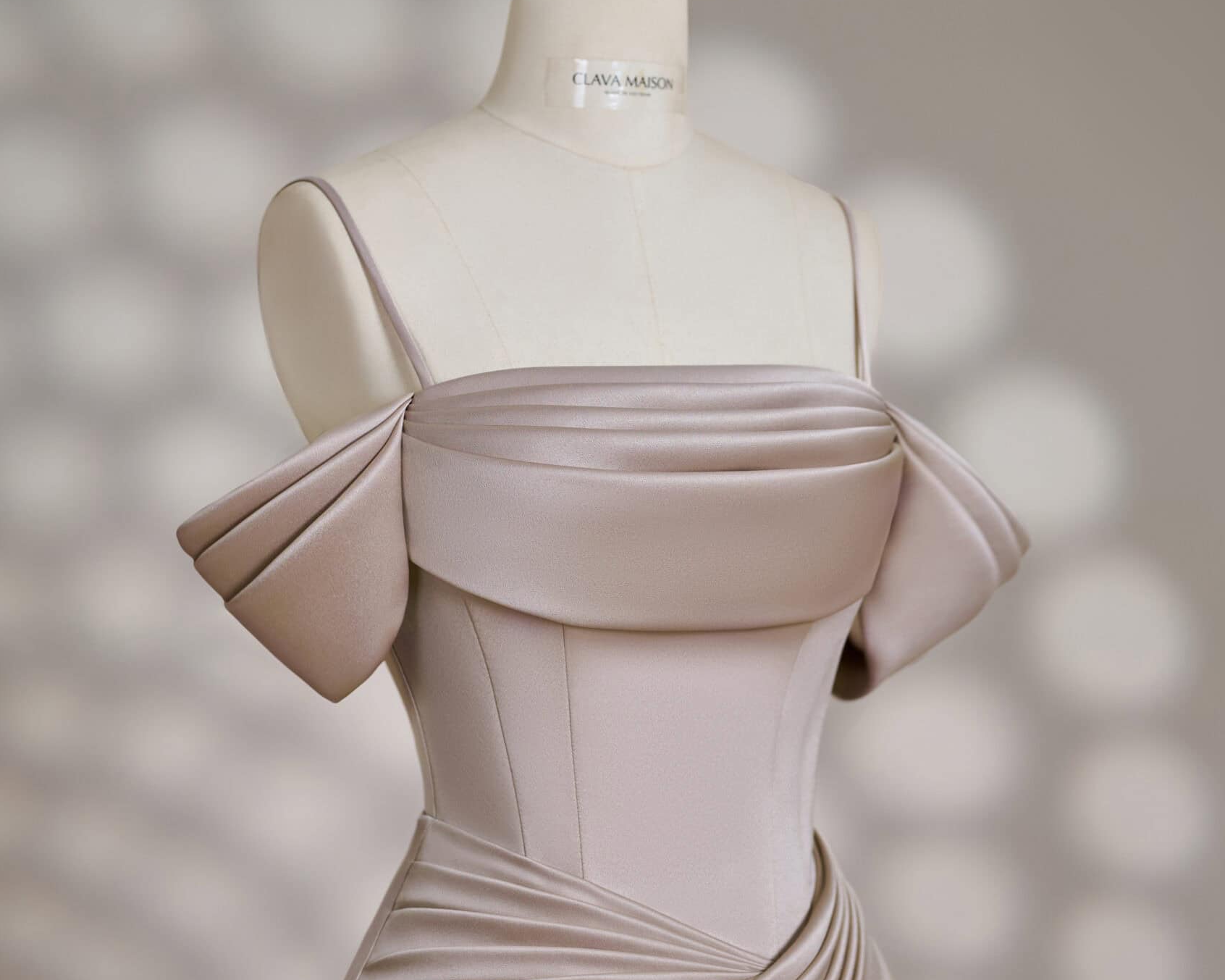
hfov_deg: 26.8
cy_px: 558
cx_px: 615
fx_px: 2574
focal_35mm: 71
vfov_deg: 21.5
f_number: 2.8
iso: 320
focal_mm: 50
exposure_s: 1/200
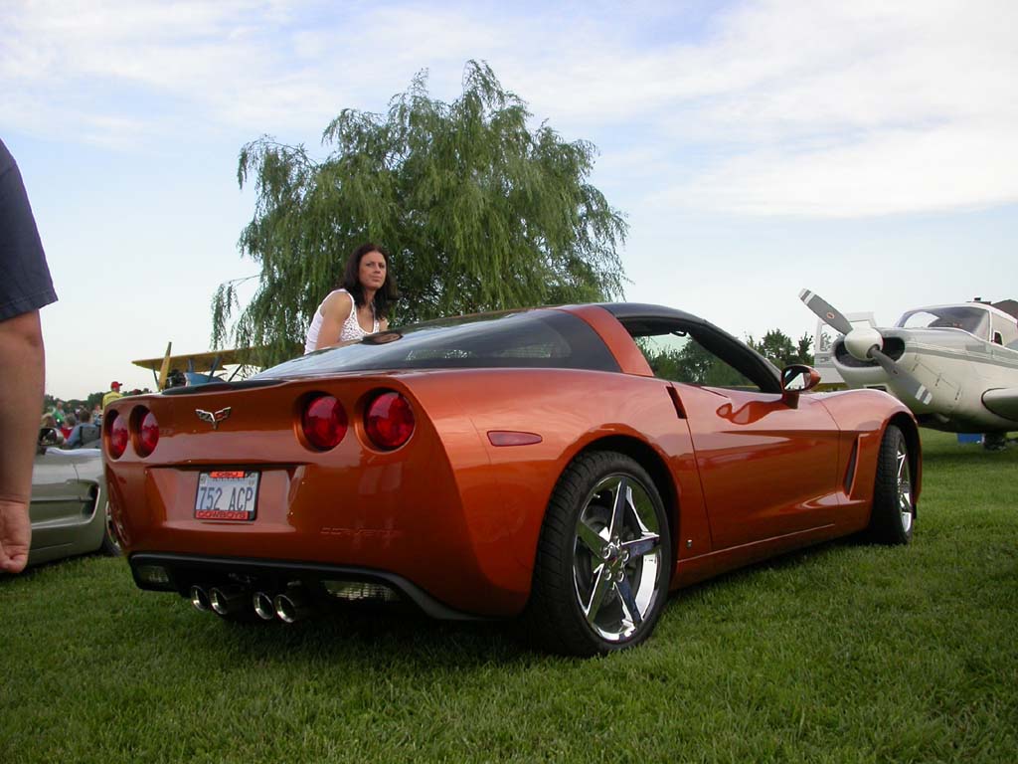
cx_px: 509
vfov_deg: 37.7
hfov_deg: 49.0
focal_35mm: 38
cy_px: 382
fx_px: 1118
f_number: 2.6
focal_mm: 7.85
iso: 100
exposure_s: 1/401
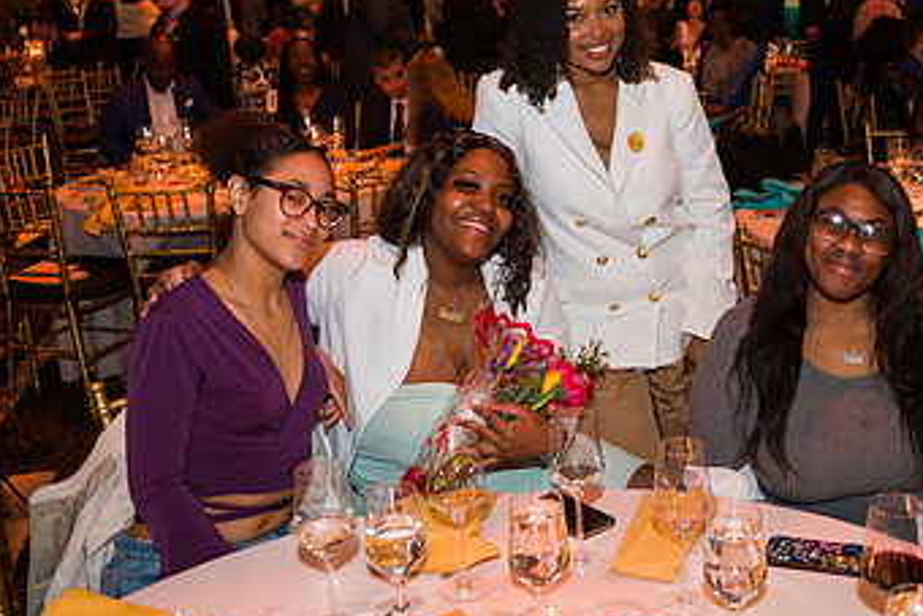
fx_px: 1180
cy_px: 195
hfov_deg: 42.0
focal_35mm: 46
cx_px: 633
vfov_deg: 29.0
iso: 1600
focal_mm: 27
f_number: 4
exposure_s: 1/200
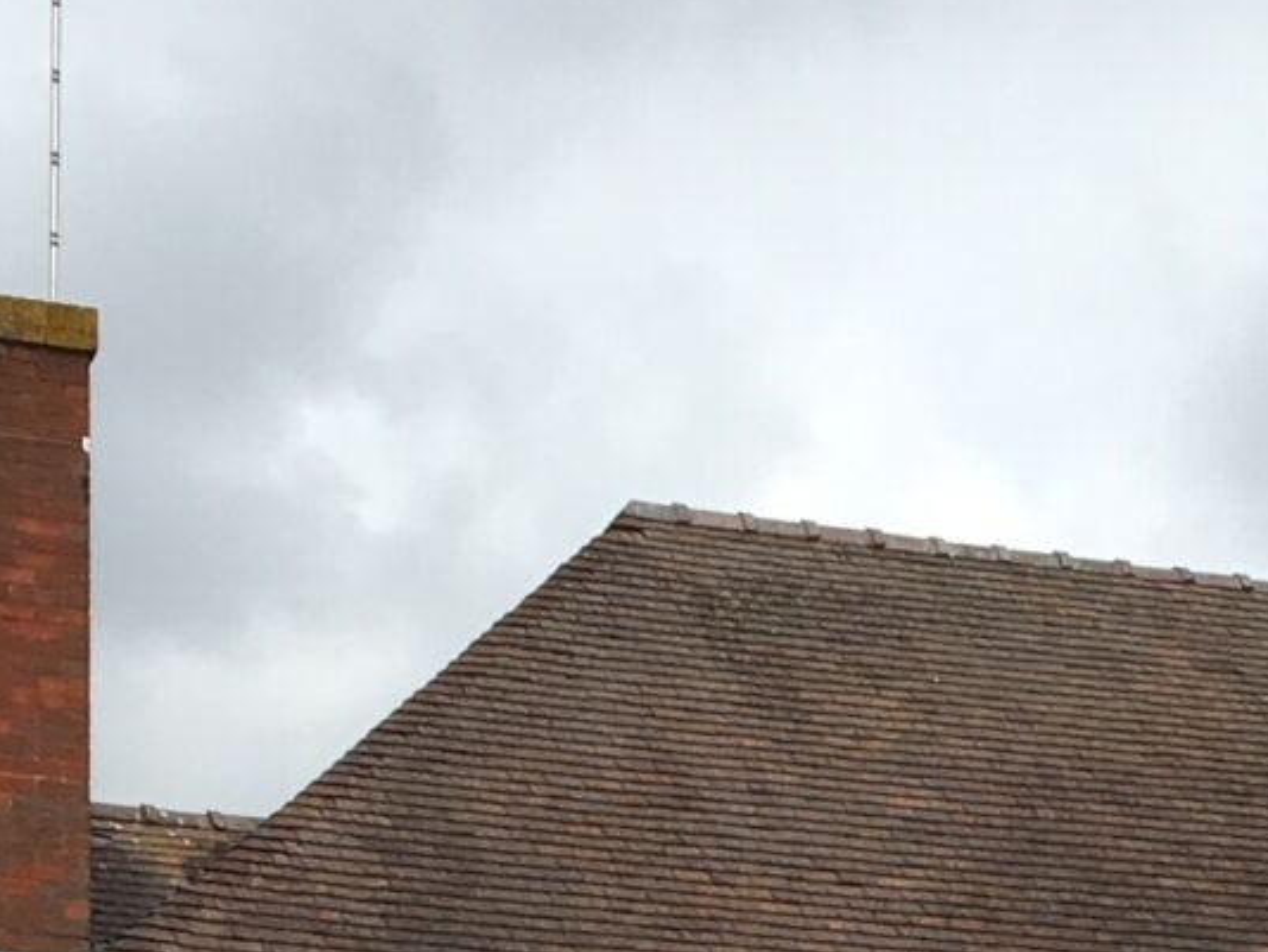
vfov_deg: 9.9
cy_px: 1961
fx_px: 5094
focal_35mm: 139
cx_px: 981
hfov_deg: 14.1
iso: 25
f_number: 2.2
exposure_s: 1/2079
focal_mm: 4.15
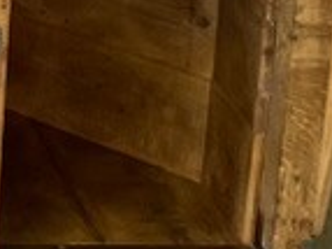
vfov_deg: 7.5
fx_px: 1782
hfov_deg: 9.4
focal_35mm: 186
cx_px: -492
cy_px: -319
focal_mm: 4.2
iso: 125
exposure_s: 1/50
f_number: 1.6
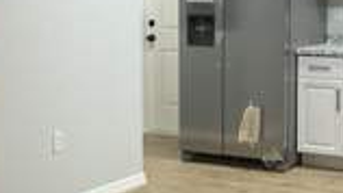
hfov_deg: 22.2
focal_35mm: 96
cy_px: 117
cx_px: 213
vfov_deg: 12.6
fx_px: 873
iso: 100
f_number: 1.8
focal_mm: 3
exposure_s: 1/60
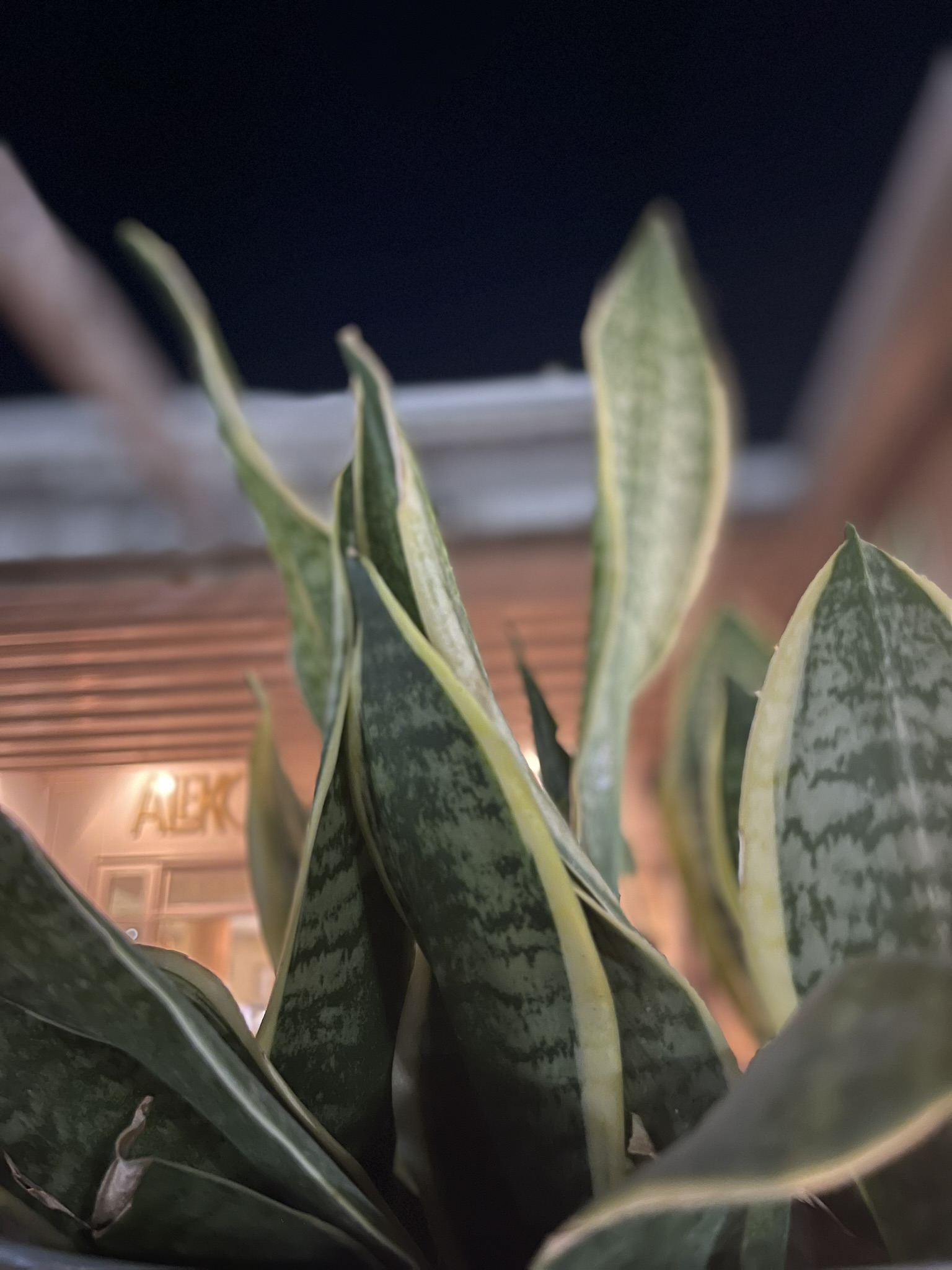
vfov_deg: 67.3
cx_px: 476
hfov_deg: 53.1
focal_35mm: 26
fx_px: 953
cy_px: 635
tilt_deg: +23.0
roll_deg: +1.1
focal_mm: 5.1
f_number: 1.6
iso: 640
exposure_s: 1/9
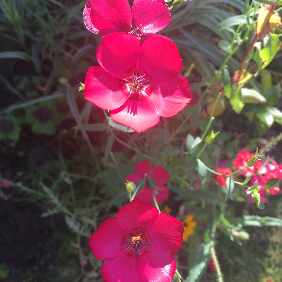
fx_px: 323
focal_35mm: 35
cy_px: 126
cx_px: 140
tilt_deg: -75.5
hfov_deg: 47.2
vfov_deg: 47.1
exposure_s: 1/241
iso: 32
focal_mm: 4.15
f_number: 2.2
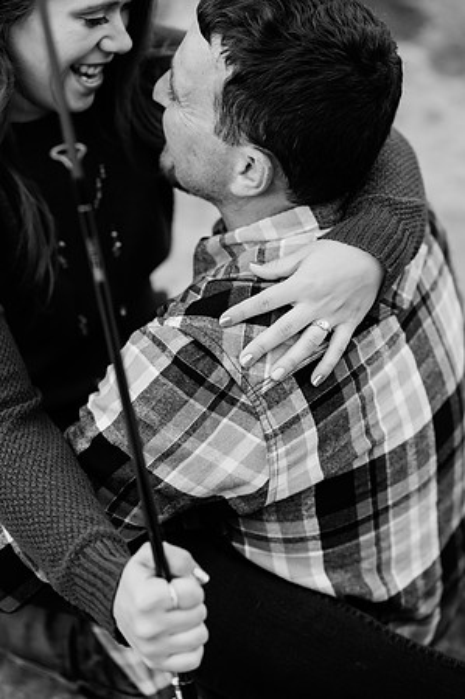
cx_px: 232
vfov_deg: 23.9
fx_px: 1651
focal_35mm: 85
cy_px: 350
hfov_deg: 16.0
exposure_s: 1/200
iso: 500
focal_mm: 85
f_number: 2.5
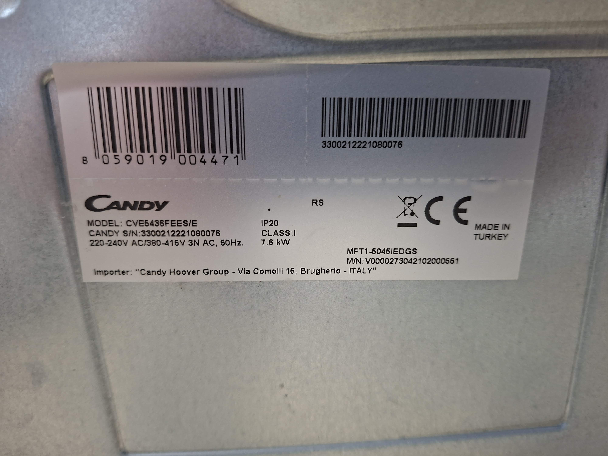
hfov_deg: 73.9
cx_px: 304
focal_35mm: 23
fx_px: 404
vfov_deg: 58.9
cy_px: 228
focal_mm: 5.54
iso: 400
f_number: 1.8
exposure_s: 1/25
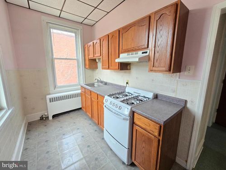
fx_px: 85
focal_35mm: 13
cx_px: 113
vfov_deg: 89.9
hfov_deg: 106.2
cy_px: 85
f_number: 2.2
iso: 160
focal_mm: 2.2
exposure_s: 1/60
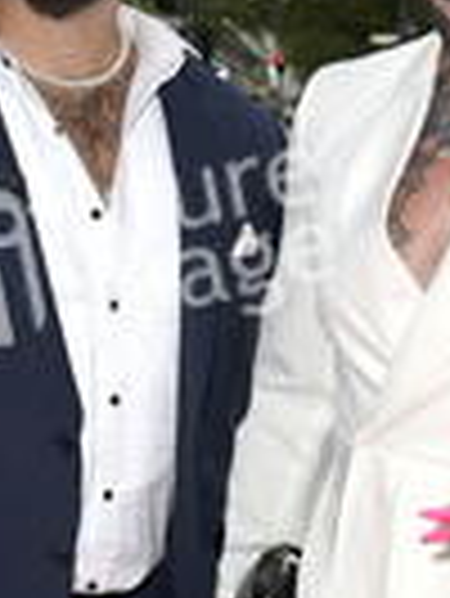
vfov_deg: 19.8
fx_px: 1696
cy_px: 481
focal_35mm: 98
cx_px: 234
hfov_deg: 15.1
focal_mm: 34
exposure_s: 1/250
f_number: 5.6
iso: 1000
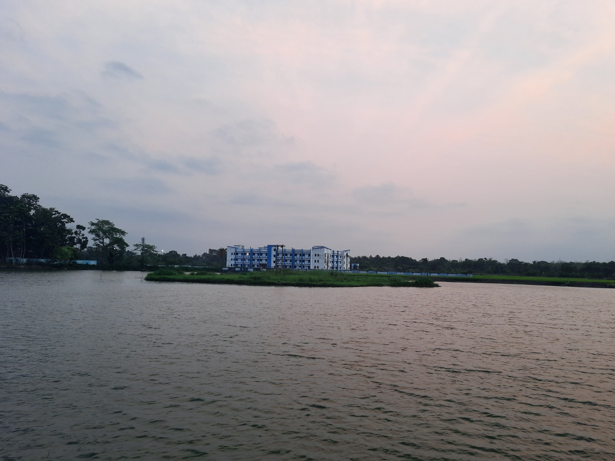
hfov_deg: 63.2
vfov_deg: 49.7
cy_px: 246
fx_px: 498
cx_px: 347
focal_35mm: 28
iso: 100
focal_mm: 5.23
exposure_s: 1/50
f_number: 1.8
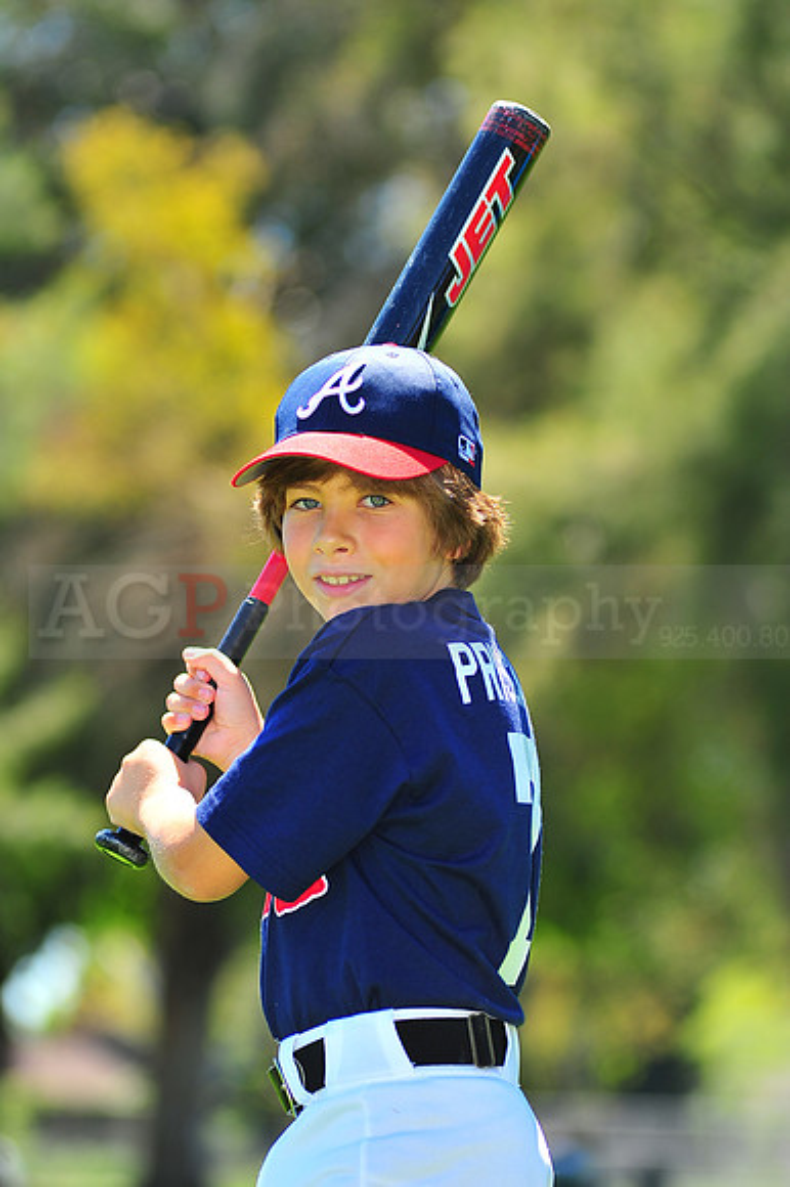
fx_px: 5932
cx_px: 395
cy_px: 594
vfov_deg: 11.4
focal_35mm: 180
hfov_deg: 7.6
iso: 200
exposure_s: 1/400
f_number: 5
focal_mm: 180
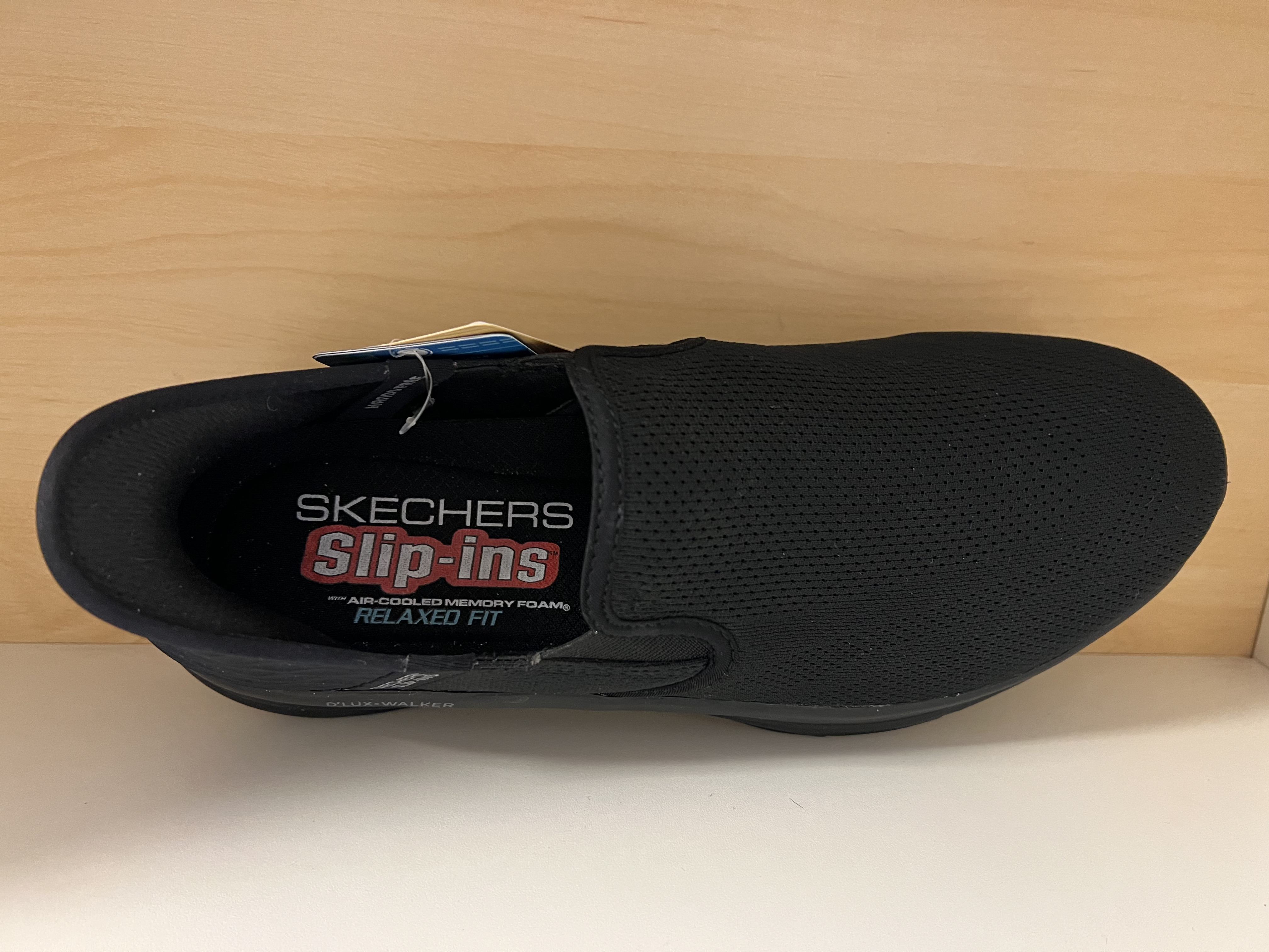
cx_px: 634
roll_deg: -2.2
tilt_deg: -16.9
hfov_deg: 67.3
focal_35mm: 26
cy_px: 476
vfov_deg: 53.1
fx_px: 953
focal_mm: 5.7
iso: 400
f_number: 1.5
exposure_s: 1/33
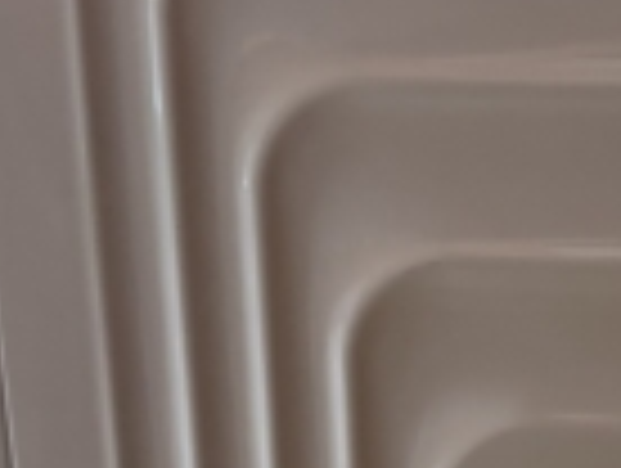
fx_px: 1689
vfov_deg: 15.3
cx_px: 556
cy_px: 536
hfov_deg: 20.4
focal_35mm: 94
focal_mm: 5.96
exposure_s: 1/25
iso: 500
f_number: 1.6
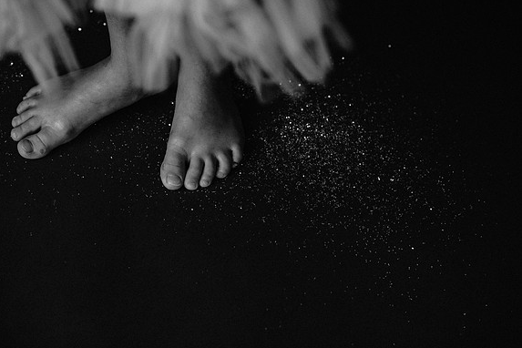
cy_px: 174
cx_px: 259
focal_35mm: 86
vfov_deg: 15.9
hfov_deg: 23.6
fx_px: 1247
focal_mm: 85
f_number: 2.8
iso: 100
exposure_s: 1/160
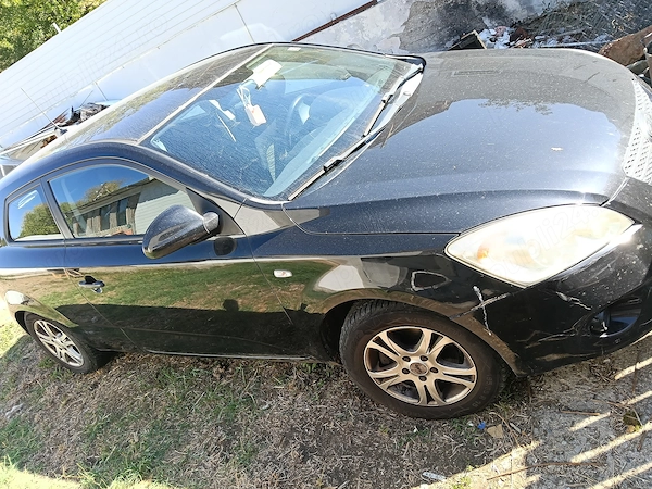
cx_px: 326
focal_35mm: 27
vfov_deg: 51.4
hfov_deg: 65.3
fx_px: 509
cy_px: 244
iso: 50
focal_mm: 3.98
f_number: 1.8
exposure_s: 1/117
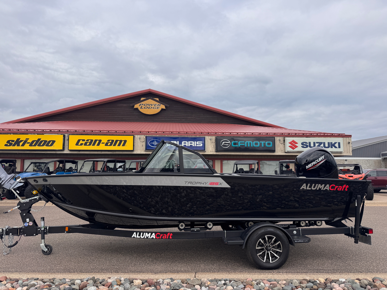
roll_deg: -0.8
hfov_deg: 71.6
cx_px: 194
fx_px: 268
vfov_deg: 56.8
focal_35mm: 24
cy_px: 145
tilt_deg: +5.1
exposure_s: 1/4049
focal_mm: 6.76
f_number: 1.78
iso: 80
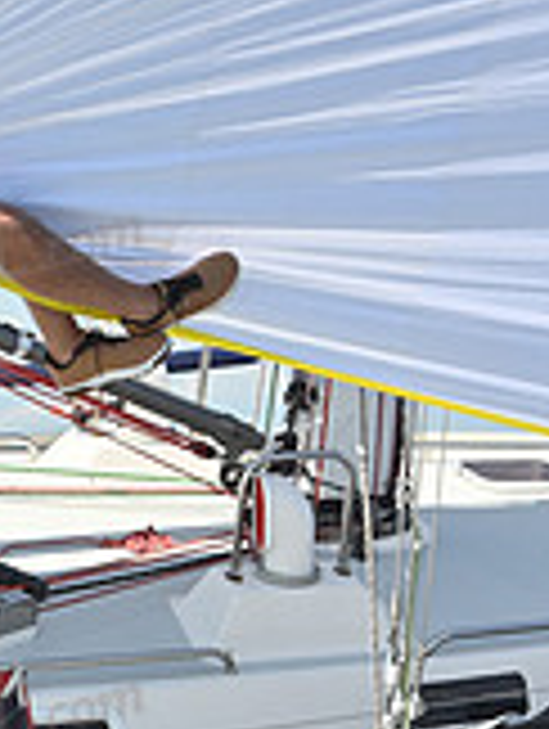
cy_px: 592
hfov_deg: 6.0
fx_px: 5083
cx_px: -720
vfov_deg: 8.2
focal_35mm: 241
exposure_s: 1/1000
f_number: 8
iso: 250
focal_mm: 70
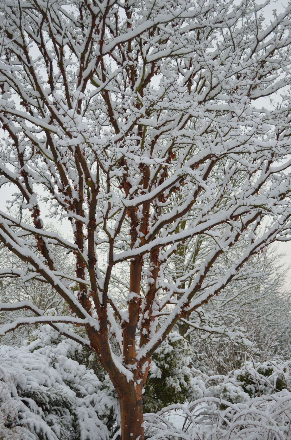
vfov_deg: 41.2
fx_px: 585
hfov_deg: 27.9
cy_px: 220
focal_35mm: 48
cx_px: 146
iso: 400
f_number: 4.8
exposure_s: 1/320
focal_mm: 32
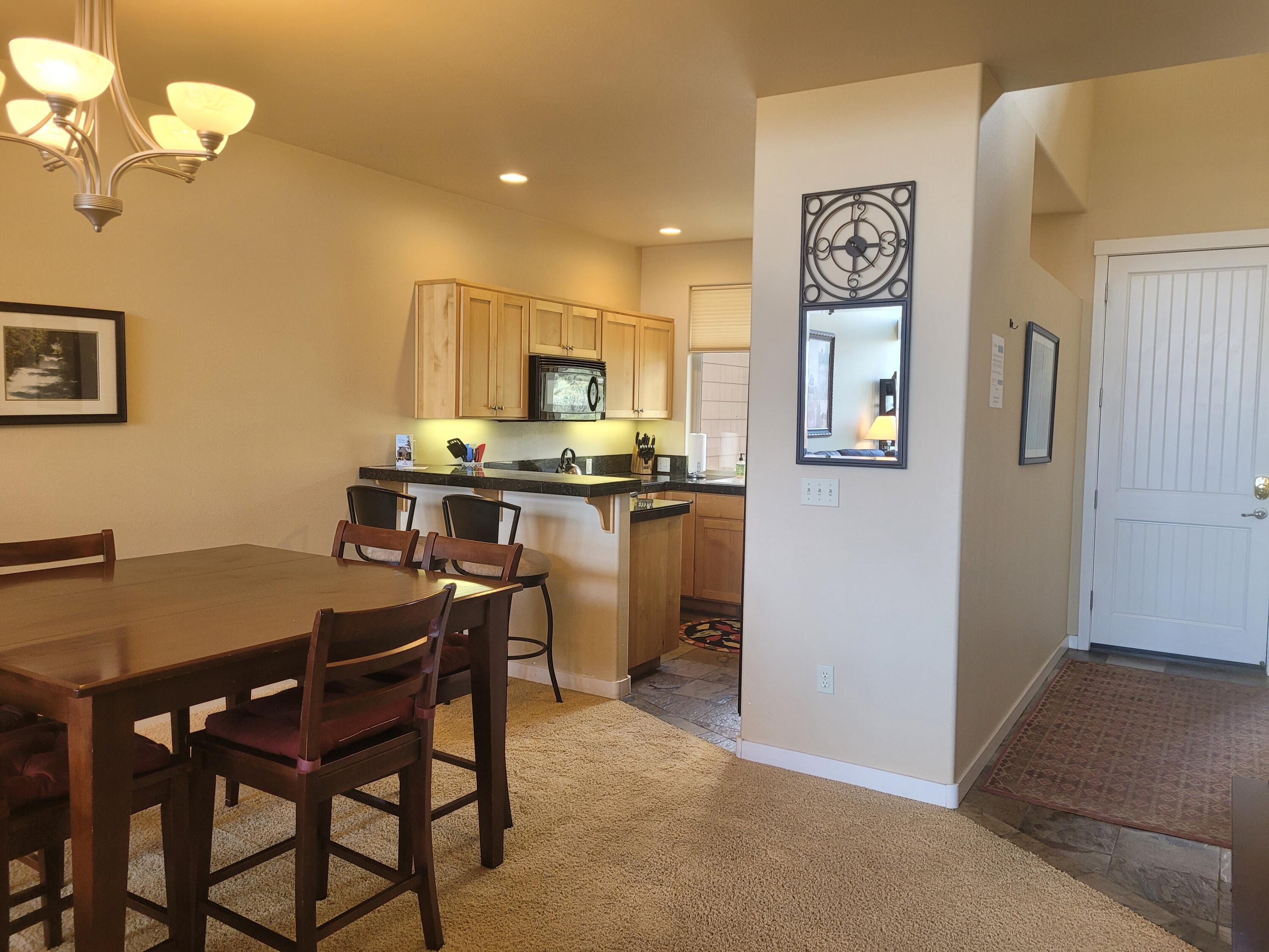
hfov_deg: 67.3
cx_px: 634
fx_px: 953
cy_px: 476
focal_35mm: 26
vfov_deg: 53.1
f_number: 1.8
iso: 160
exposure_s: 1/119
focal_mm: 5.4
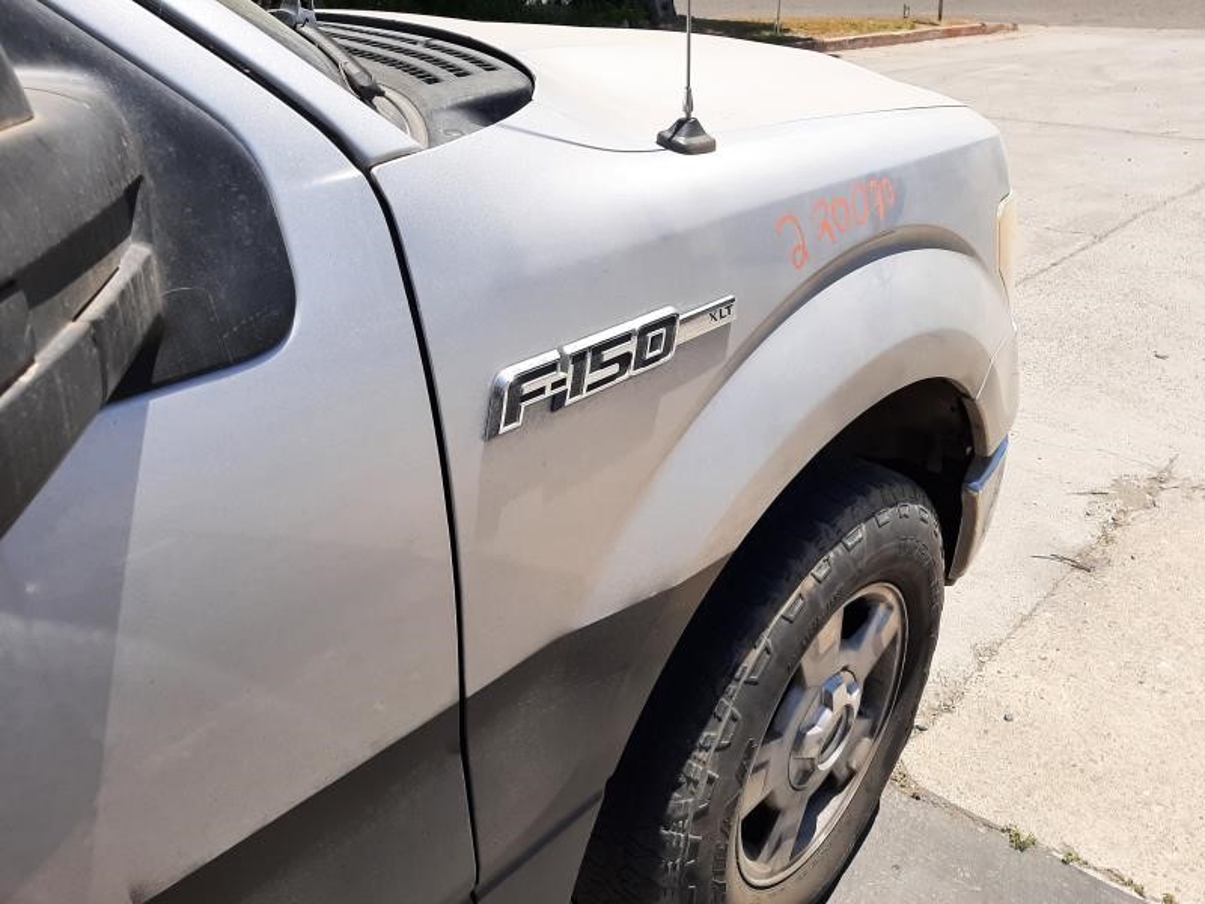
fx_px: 905
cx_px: 602
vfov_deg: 53.1
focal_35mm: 26
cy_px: 452
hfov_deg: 67.3
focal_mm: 3.93
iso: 40
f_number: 1.7
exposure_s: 1/2551
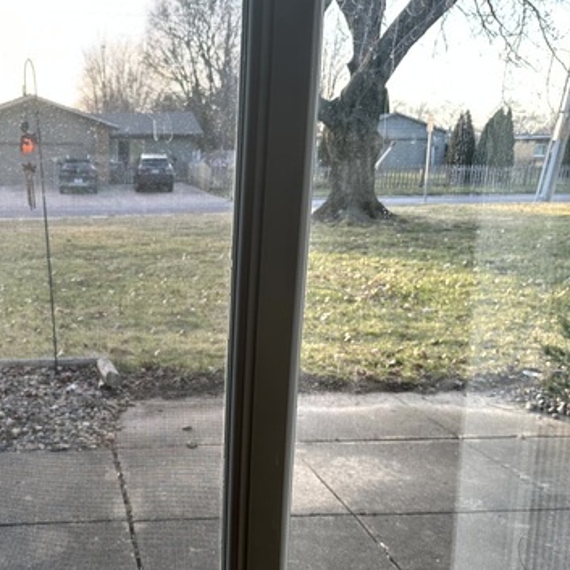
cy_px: 388
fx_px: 745
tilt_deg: -15.4
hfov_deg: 40.1
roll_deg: +0.6
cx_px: 111
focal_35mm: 40
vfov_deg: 41.2
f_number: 1.78
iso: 64
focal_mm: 6.86
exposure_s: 1/150
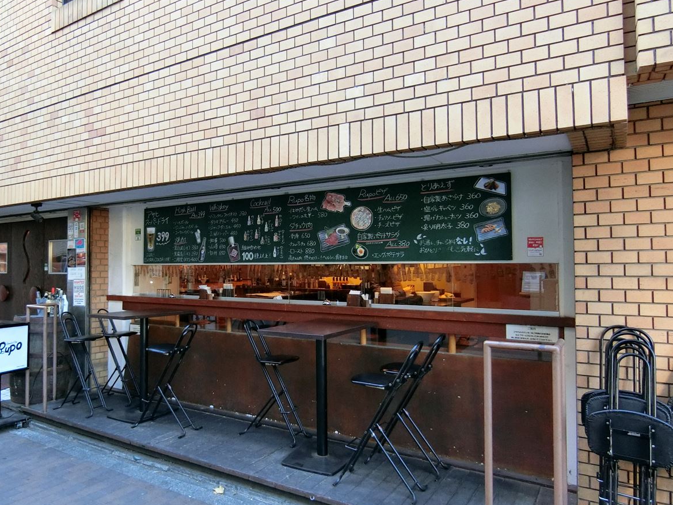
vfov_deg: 53.1
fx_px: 506
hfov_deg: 66.1
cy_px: 247
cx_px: 244
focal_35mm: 26
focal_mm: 4.06
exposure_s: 1/80
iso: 400
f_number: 2.7
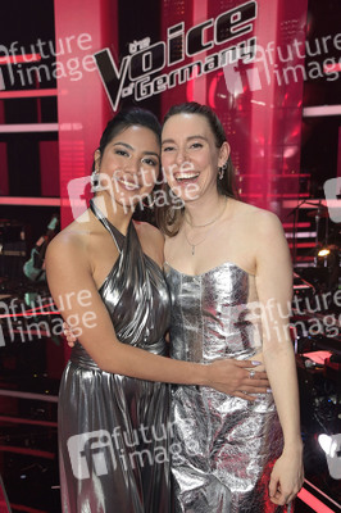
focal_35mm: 40
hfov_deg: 33.3
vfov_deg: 48.5
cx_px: 170
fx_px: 569
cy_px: 256
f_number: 5
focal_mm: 40
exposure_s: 1/125
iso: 2500
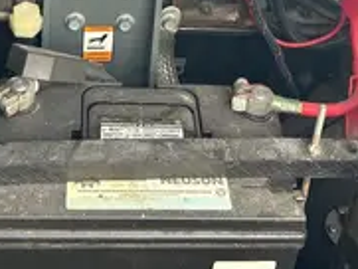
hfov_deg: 24.7
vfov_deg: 17.6
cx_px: 208
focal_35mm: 79
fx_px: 818
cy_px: -74
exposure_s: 1/260
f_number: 1.5
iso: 50
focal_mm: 5.7
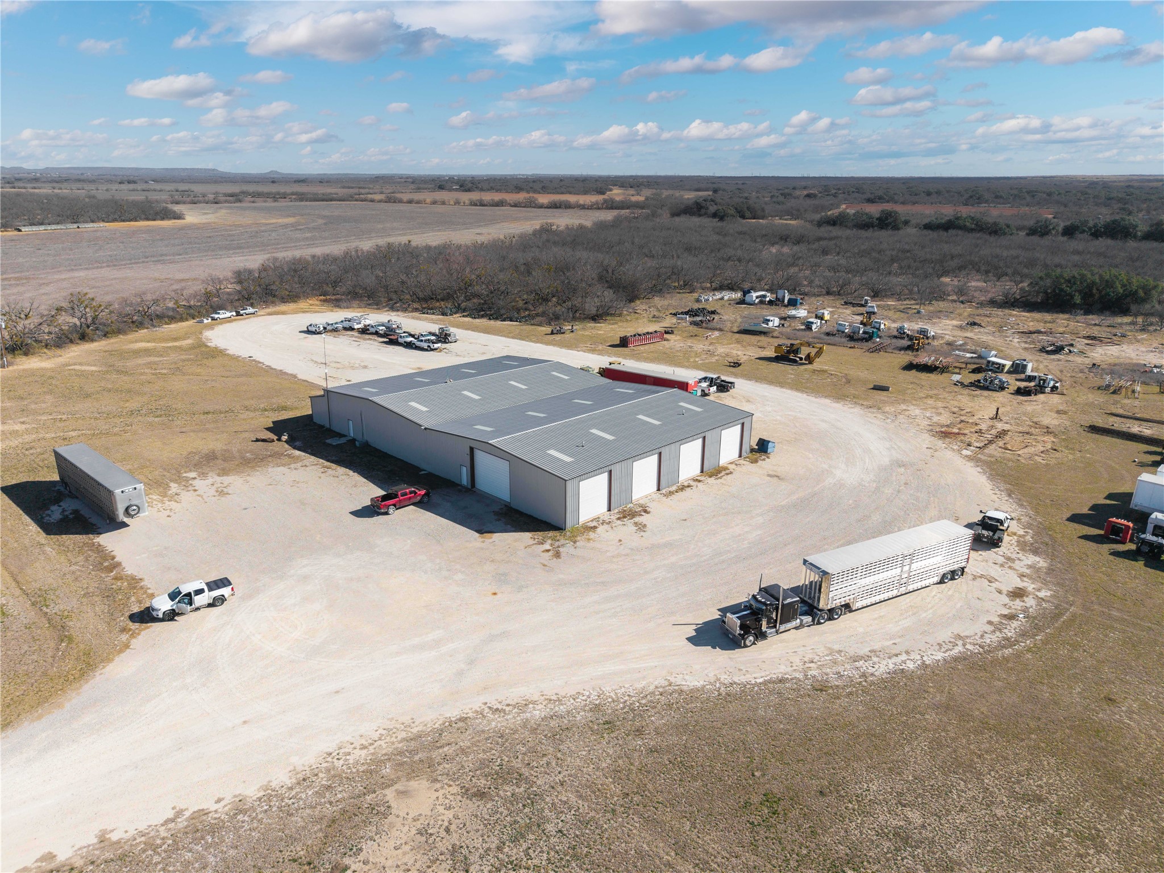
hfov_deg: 71.6
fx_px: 807
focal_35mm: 24
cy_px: 436
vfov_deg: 56.8
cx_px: 582
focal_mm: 8.67
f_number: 1.8
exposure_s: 1/3000
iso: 110
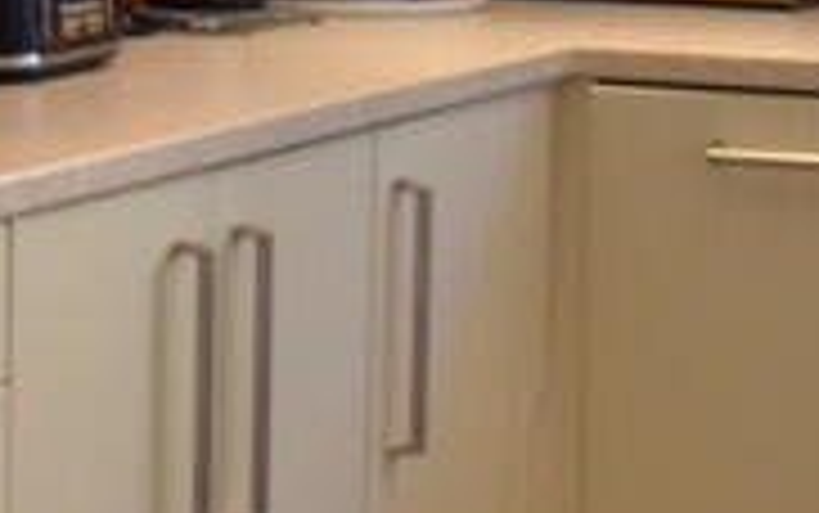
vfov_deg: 7.6
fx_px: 3841
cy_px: 272
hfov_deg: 12.1
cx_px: 58
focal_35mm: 172
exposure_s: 1/60
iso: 500
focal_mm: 20
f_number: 4
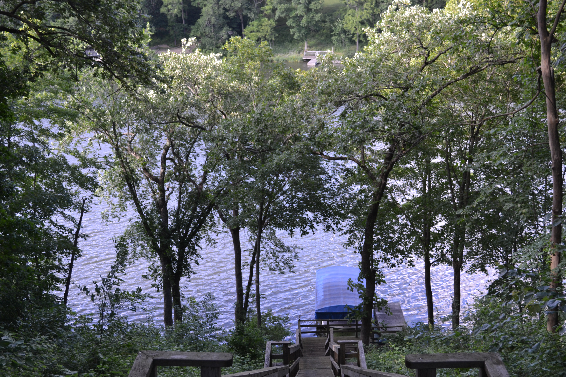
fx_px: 802
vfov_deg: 26.5
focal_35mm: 51
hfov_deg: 38.9
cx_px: 283
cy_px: 188
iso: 250
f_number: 5.6
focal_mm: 34
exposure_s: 1/125
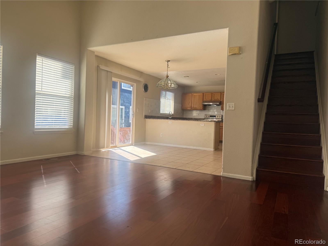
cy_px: 123
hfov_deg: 71.6
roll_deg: -2.1
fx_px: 227
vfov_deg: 56.8
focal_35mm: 24
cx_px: 164
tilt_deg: -0.5
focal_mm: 6.76
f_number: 1.78
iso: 100
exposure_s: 1/559
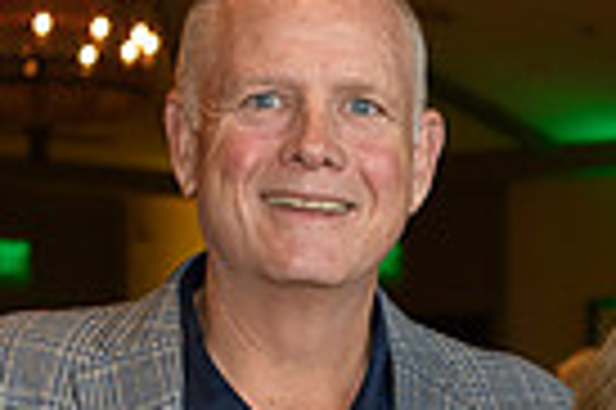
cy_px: 719
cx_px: 710
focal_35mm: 156
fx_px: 2666
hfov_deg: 12.9
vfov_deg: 8.5
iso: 1000
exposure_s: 1/125
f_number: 3.5
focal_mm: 35
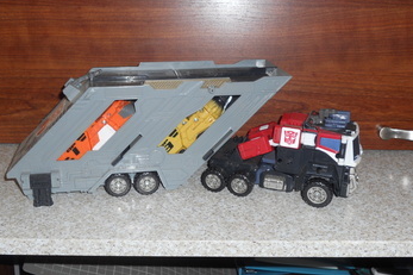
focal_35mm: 41
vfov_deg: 32.5
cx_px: 206
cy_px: 115
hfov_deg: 47.4
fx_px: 470
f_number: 3.9
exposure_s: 1/30
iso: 80
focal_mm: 6.9
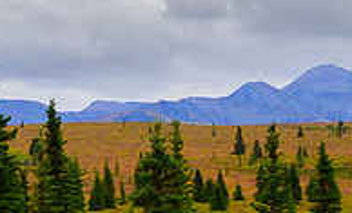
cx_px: 100
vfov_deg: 4.8
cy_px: 178
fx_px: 2517
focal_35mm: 265
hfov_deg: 8.0
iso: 640
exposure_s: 1/250
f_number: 22
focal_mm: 86
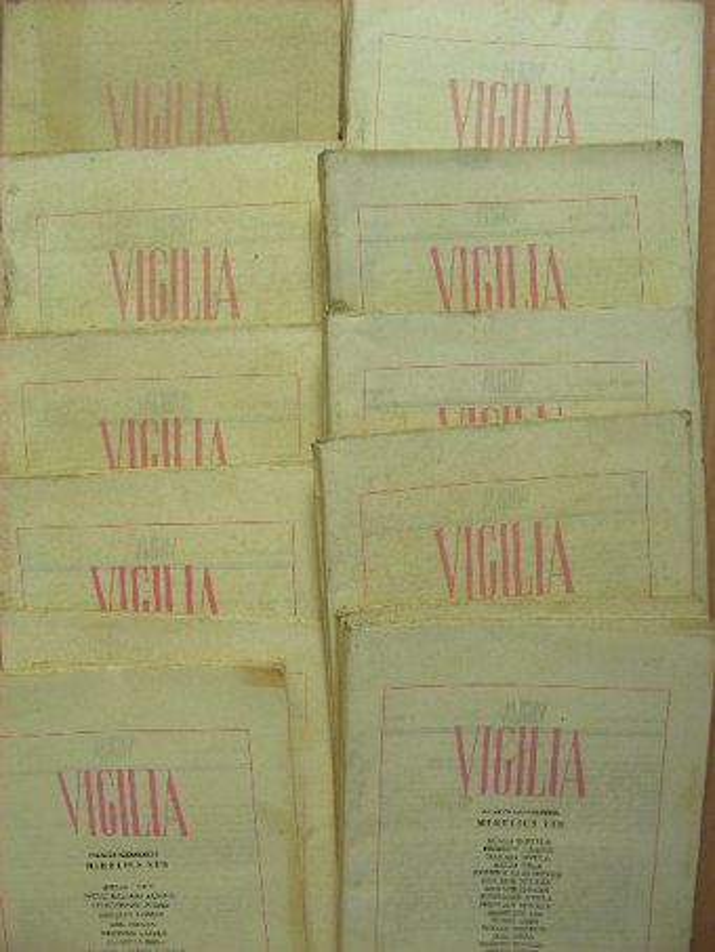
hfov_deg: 37.7
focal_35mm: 38
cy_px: 476
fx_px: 1046
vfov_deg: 49.0
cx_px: 358
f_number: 3.5
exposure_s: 1/30
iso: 55
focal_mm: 6.3
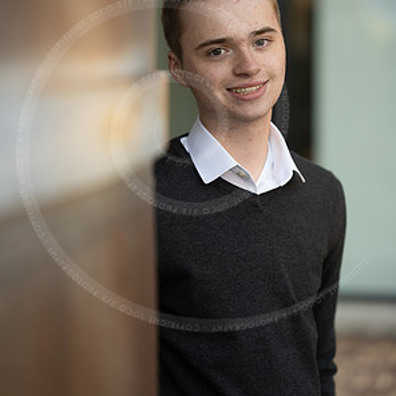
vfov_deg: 15.8
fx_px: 1424
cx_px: 197
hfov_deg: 15.8
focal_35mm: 110
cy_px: 158
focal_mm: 85
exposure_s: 1/200
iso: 200
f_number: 1.8
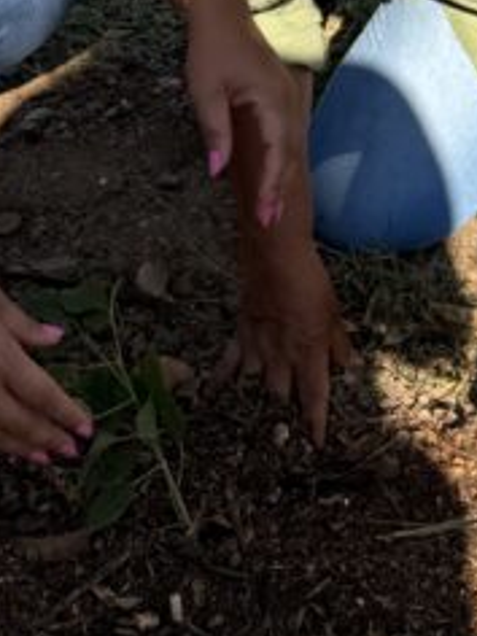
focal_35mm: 104
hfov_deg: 14.2
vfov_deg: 18.3
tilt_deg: -29.3
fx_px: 1911
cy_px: -22
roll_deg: +3.2
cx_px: 151
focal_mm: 6.76
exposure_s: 1/2370
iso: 80
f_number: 1.78
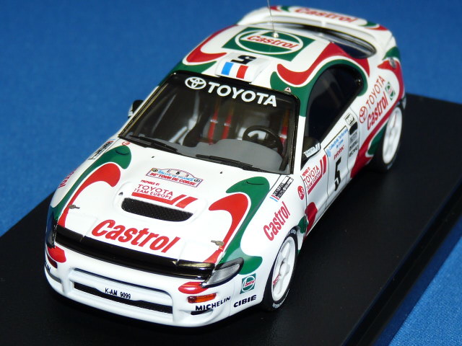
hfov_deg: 14.7
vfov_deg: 11.1
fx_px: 1788
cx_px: 231
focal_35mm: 134
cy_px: 173
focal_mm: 13.3
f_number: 3.4
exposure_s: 1/40
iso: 100
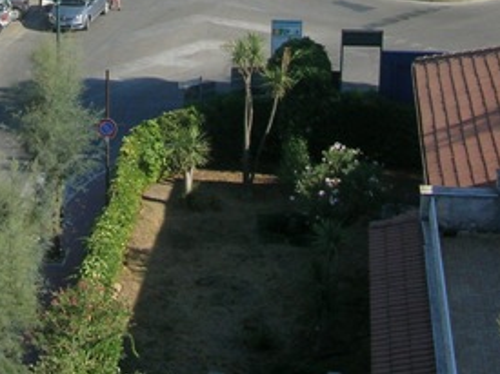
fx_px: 1473
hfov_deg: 18.8
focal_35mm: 102
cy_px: -153
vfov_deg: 13.8
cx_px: 18
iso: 50
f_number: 4.9
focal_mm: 5.8
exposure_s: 1/310
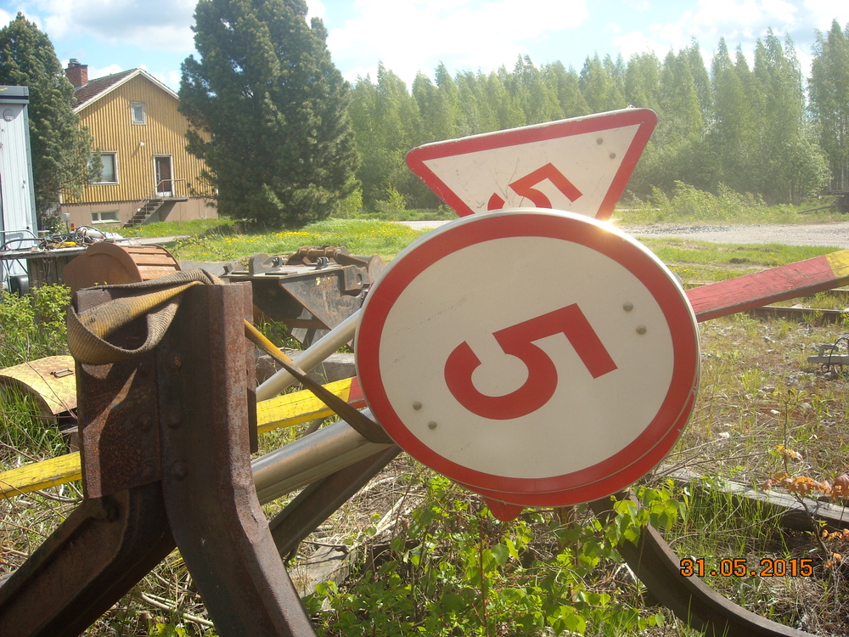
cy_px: 318
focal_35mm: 35
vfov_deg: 40.7
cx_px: 424
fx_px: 858
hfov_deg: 52.6
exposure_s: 1/438
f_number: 2.8
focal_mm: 5.7
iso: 64
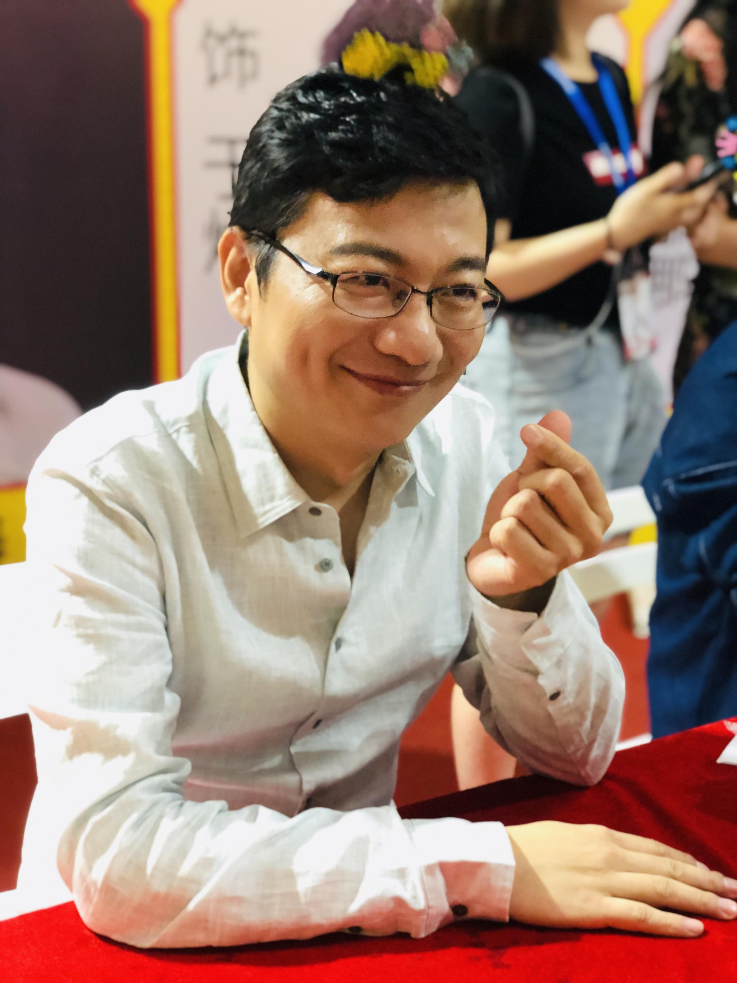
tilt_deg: -13.5
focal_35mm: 52
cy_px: 492
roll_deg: +0.2
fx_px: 1476
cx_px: 368
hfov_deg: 28.0
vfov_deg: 36.8
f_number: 2.4
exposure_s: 1/8
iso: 200
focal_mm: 6
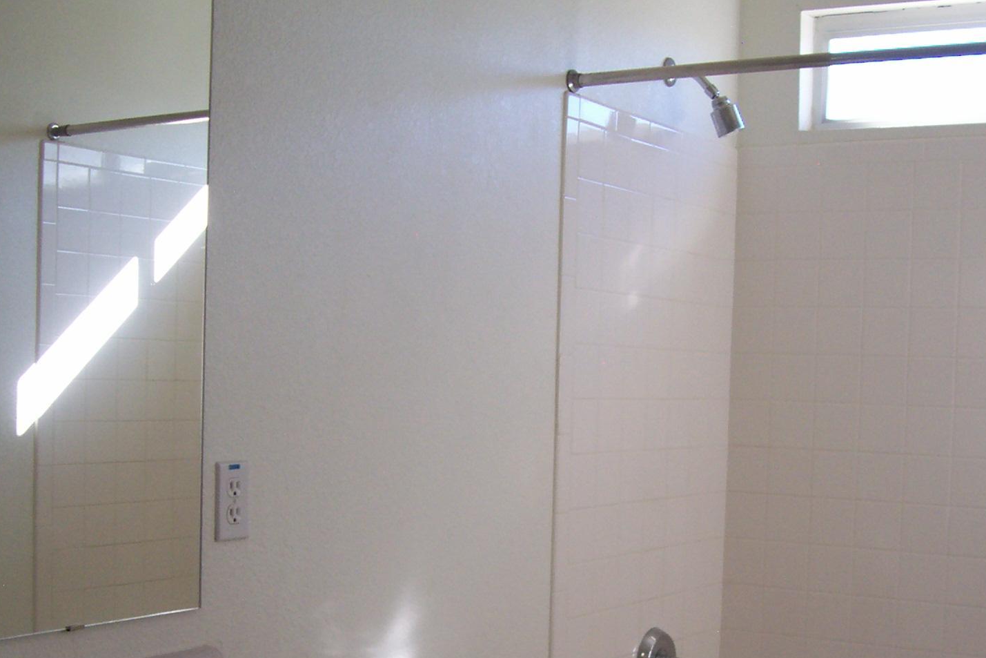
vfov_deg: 23.5
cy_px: 496
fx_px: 1561
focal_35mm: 57
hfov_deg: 35.0
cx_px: 488
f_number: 2.7
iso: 80
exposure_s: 1/90.9
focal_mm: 5.6
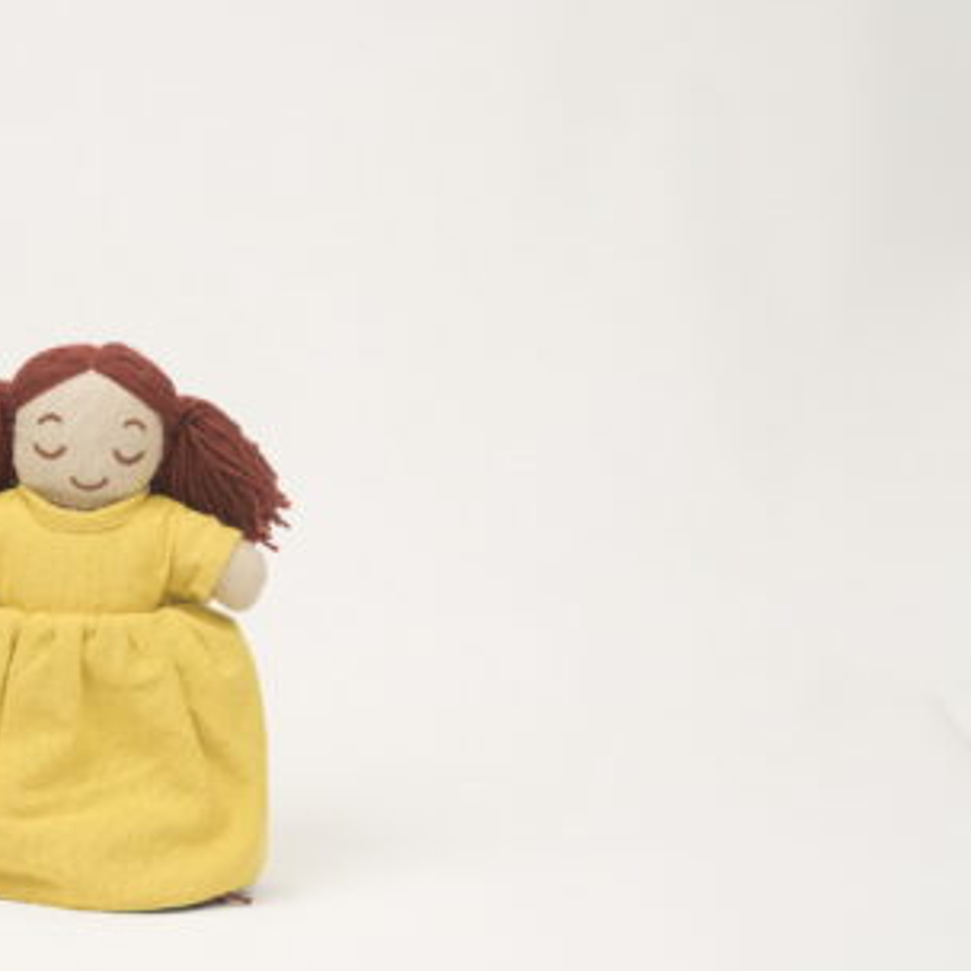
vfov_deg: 20.6
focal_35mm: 84
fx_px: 2666
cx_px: 64
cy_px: 578
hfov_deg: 20.2
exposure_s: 1/250
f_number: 4.5
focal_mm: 50
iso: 200
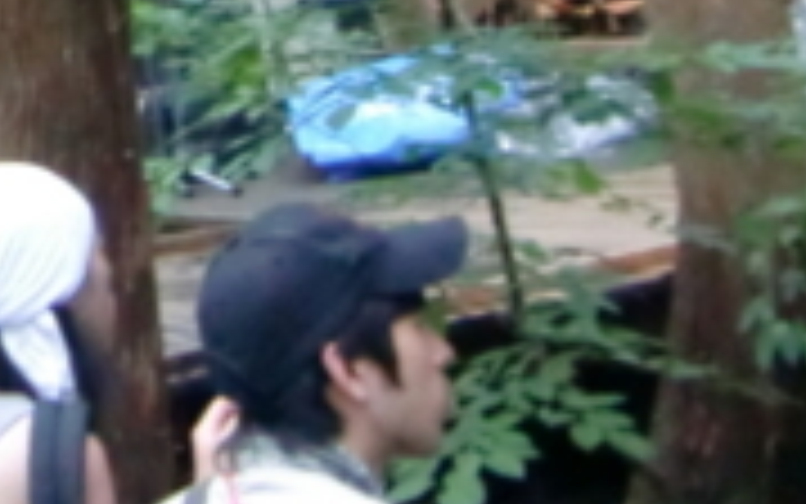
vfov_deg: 7.8
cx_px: -680
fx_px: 3538
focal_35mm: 161
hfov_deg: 11.9
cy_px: -549
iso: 800
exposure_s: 1/20
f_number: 3.6
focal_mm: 6.1
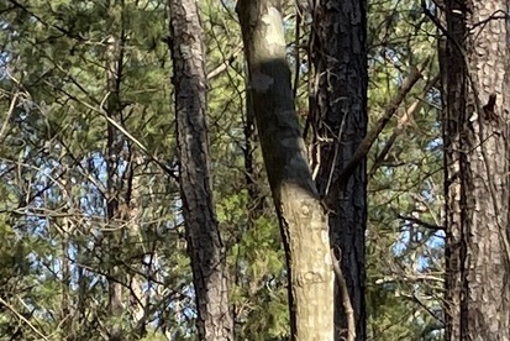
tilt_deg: +13.8
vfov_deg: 6.6
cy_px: 764
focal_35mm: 201
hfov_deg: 10.2
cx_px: 278
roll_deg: +0.5
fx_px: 2849
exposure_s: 1/537
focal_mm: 4.2
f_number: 1.6
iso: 32
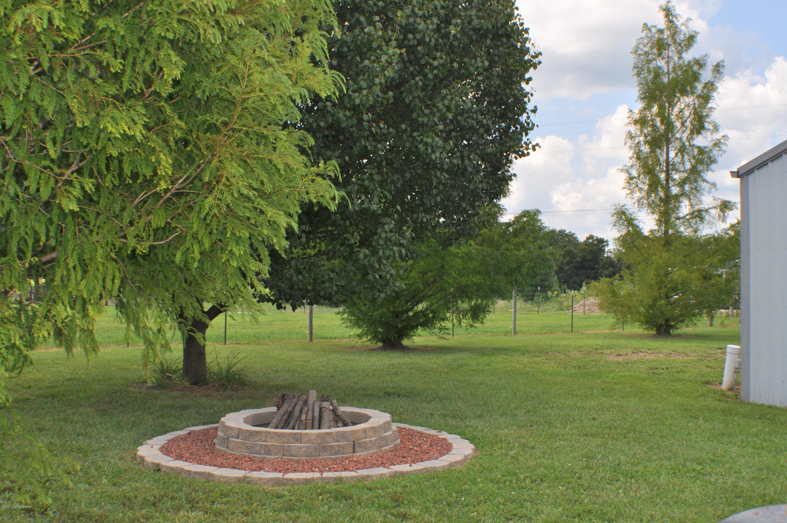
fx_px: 1113
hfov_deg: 38.9
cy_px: 262
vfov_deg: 26.4
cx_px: 394
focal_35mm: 51
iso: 200
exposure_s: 1/200
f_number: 10
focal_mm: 34
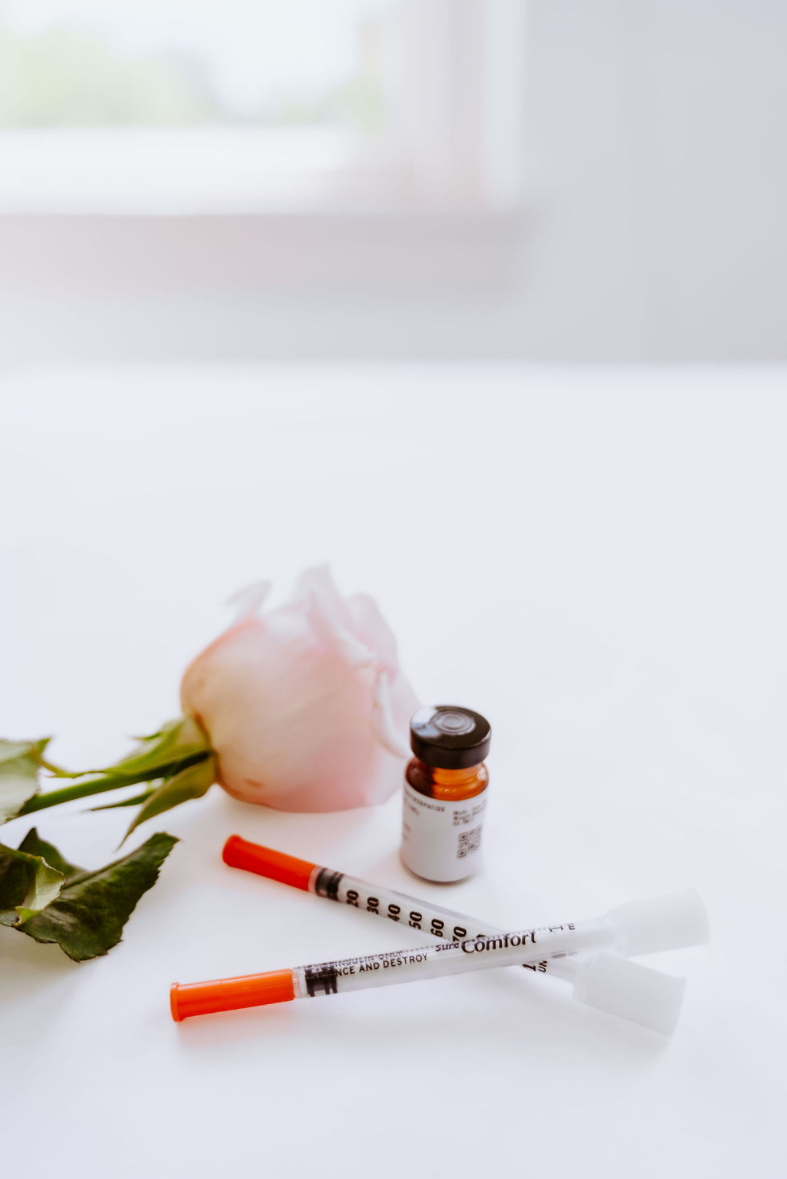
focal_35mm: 29
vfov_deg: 63.7
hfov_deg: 45.0
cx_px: 396
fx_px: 951
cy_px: 595
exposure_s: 1/1000
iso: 250
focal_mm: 28
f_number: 2.8
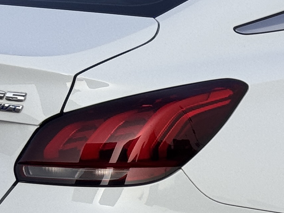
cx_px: 309
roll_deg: -1.4
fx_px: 1871
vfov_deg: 6.5
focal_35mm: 228
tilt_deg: -7.2
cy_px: 133
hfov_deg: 8.6
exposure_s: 1/4310
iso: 64
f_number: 1.78
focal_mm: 6.76
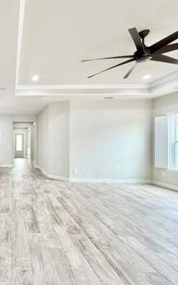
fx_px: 155
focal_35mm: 20
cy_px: 142
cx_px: 6
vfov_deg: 85.0
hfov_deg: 50.1
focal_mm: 2.22
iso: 200
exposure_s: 1/120
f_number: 2.2
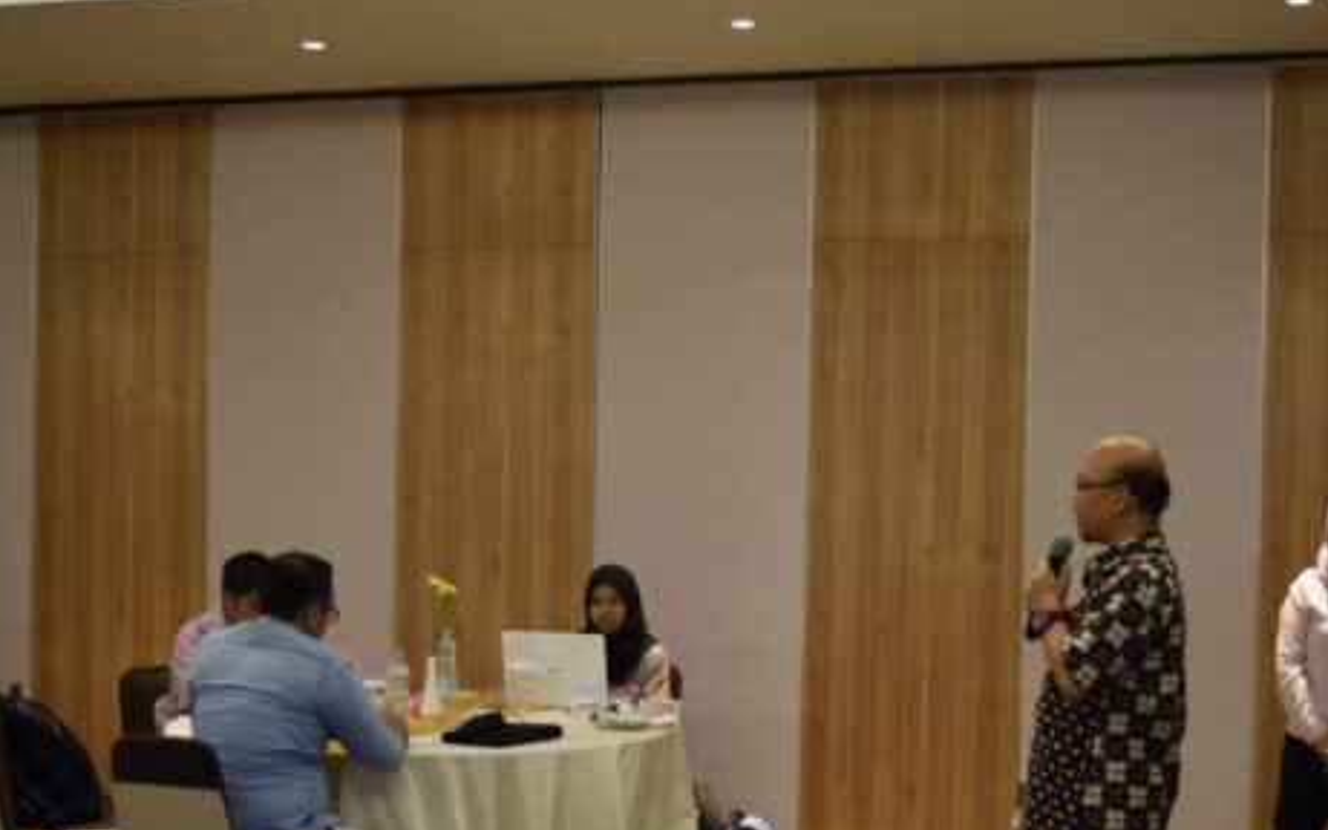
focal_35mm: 62
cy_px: 565
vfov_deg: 21.0
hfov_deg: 33.0
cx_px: 812
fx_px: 2231
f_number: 4.2
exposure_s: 1/60
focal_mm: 31
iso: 2000
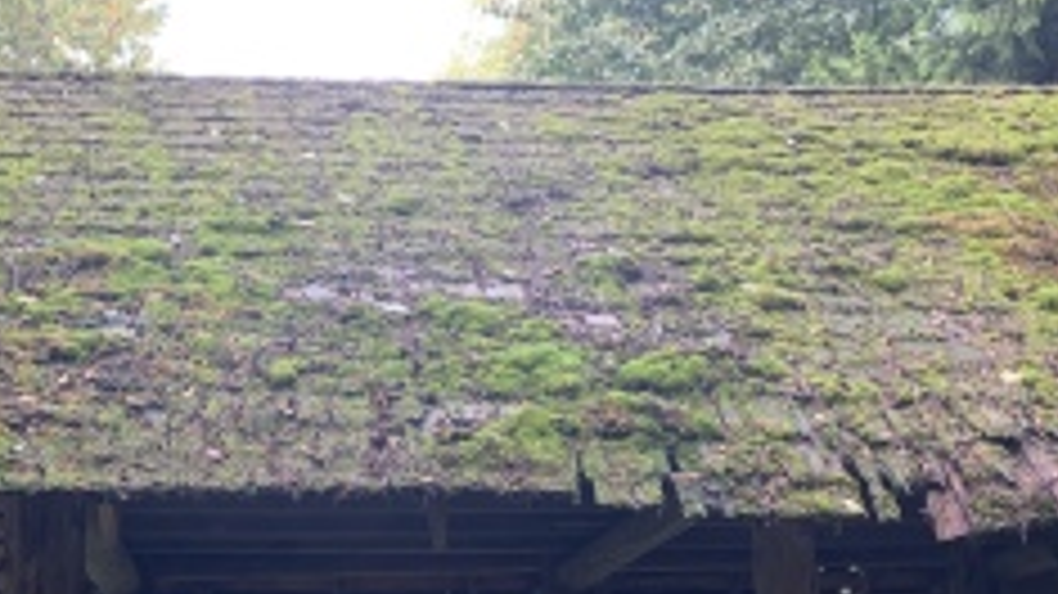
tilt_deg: +9.3
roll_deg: +1.4
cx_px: 365
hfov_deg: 45.8
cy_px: 549
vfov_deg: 26.1
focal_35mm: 44
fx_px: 1234
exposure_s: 1/73
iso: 100
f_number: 1.8
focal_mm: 4.25
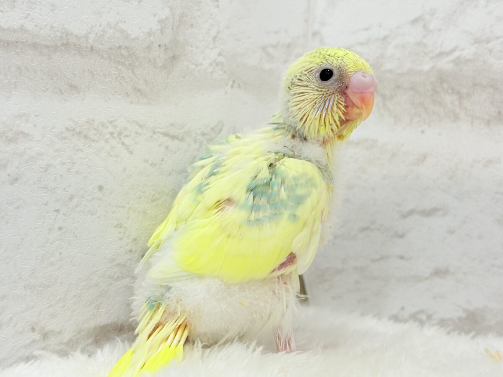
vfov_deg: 28.0
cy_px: 188
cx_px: 252
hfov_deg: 36.8
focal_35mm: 52
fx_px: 756
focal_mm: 5.96
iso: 50
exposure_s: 1/100
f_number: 1.6
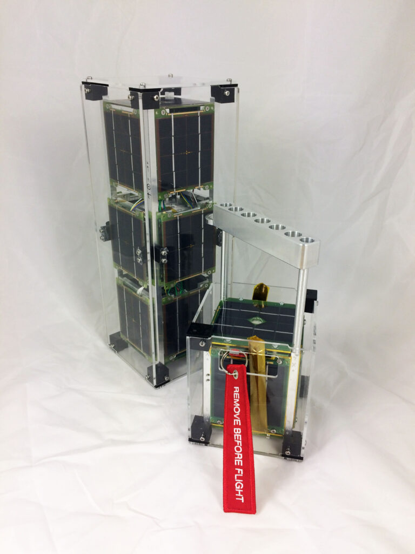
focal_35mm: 29
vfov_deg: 61.7
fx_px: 464
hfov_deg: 48.2
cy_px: 277
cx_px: 208
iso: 32
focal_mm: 4.15
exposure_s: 1/161
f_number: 2.2
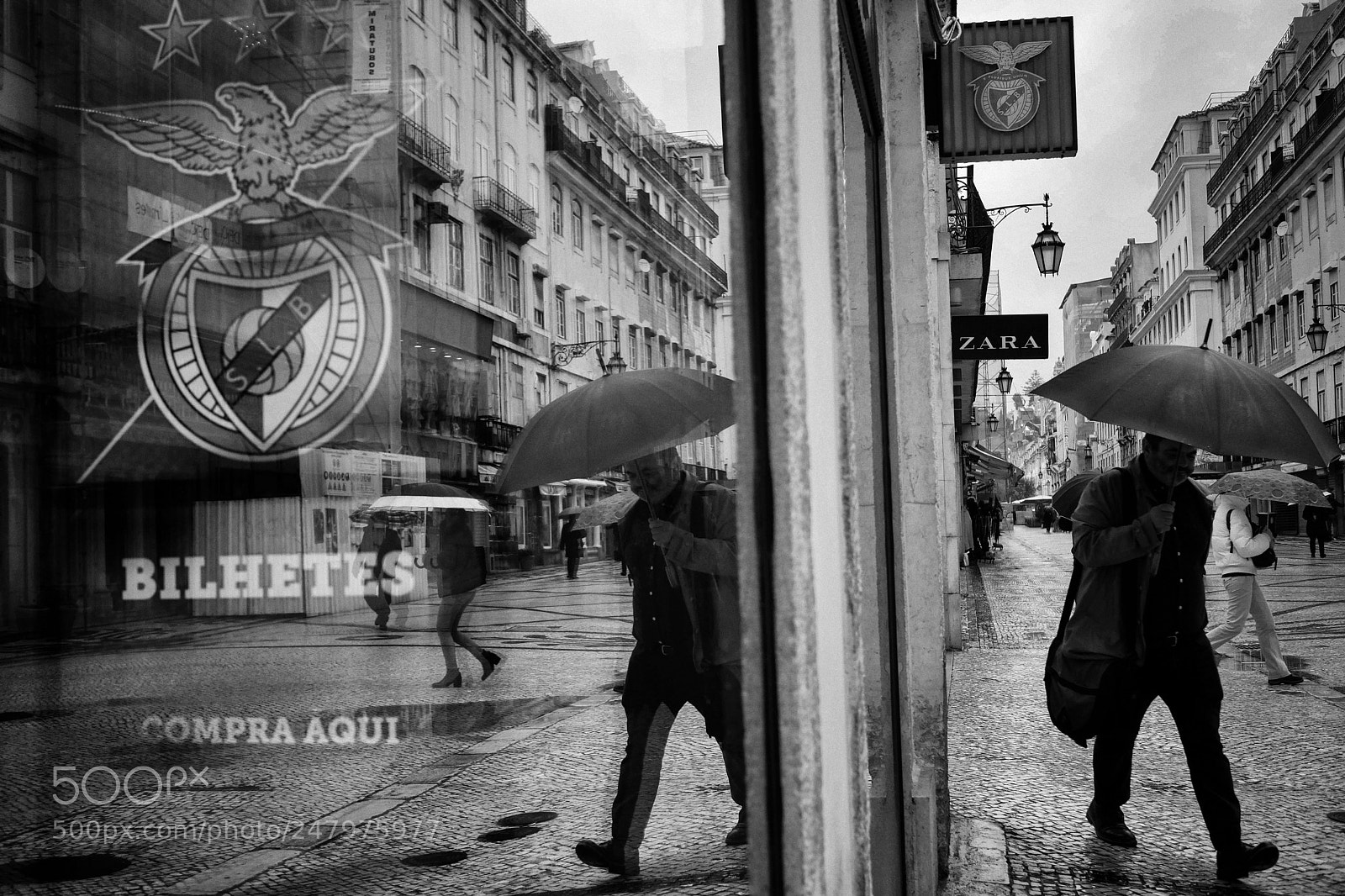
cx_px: 672
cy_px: 448
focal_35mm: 41
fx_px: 1531
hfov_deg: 47.4
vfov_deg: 32.6
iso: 200
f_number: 4
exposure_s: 1/500
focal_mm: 27
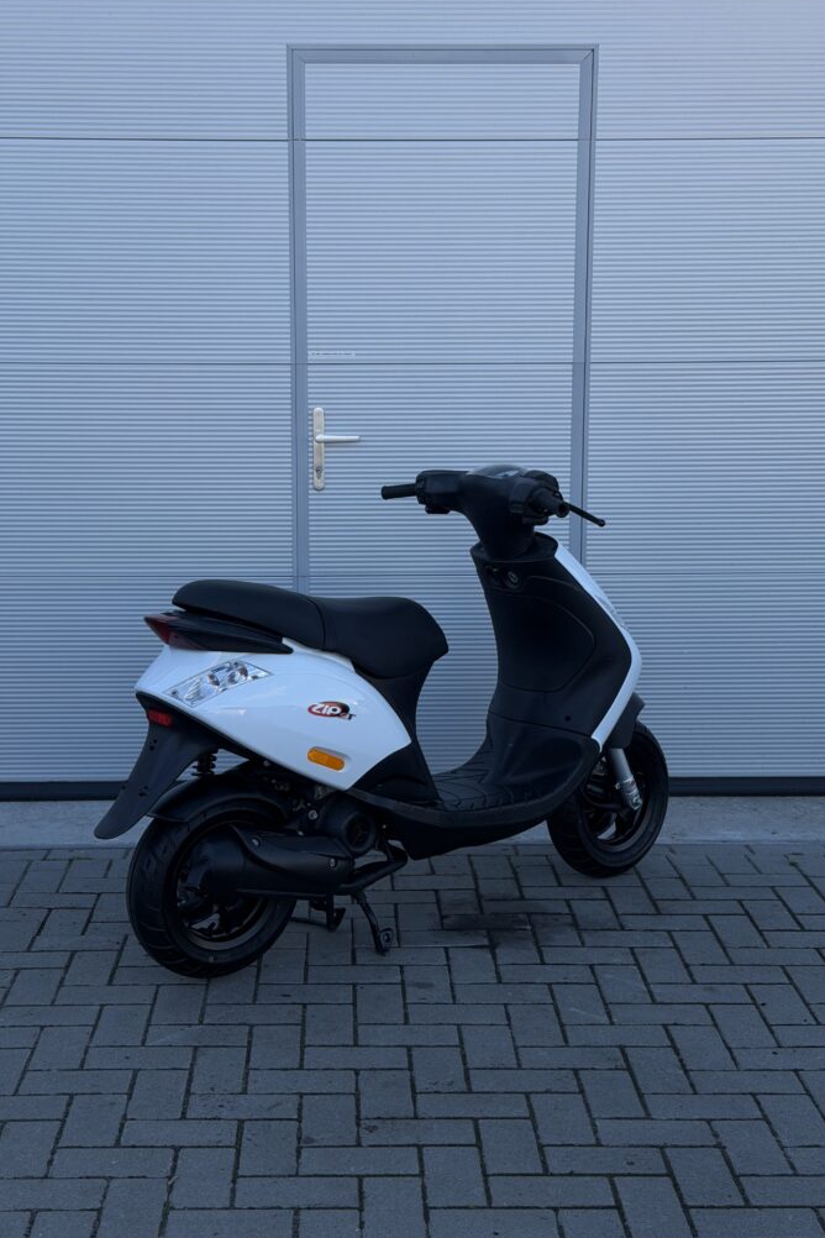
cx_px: 375
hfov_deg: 26.5
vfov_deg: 38.9
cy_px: 615
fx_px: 1753
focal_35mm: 51
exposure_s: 1/1456
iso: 64
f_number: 1.78
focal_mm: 6.76
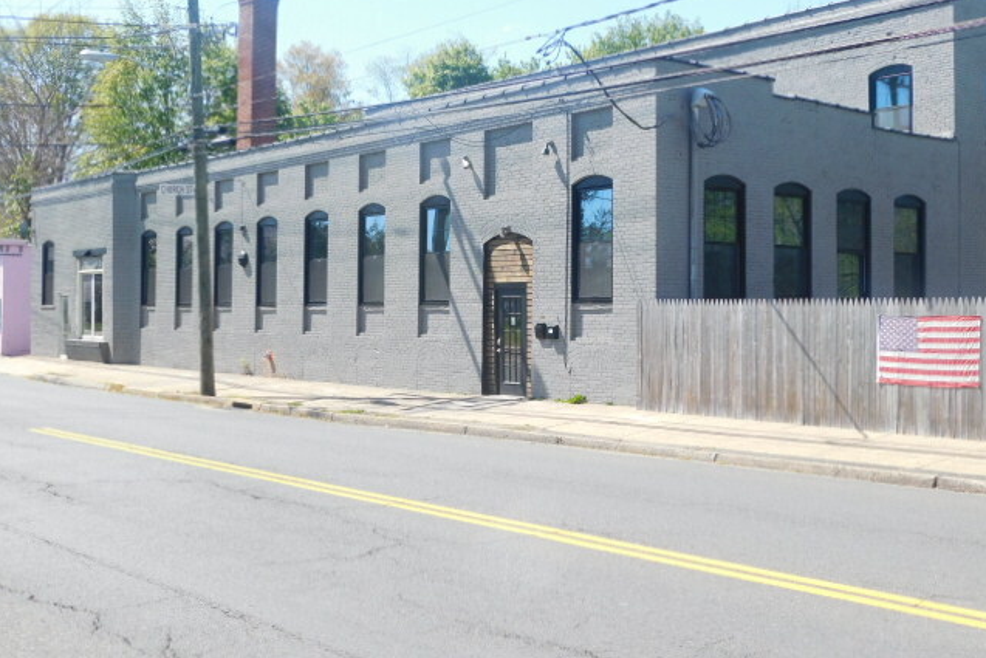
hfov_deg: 41.9
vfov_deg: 28.6
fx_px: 1287
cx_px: 494
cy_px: 299
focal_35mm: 47
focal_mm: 8
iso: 125
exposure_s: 1/500
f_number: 3.7
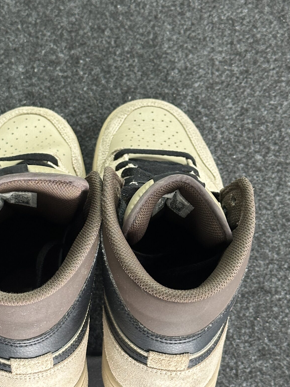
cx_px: 94
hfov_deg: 18.6
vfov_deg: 24.6
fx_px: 882
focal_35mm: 79
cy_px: 251
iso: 250
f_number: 1.78
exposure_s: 1/34
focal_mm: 6.86
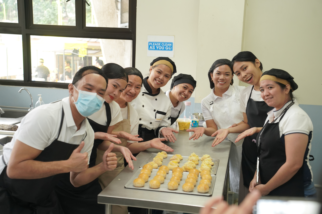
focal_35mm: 46
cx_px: 161
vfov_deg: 29.2
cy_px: 107
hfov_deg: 42.7
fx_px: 411
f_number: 4
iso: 2500
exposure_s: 1/250
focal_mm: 46
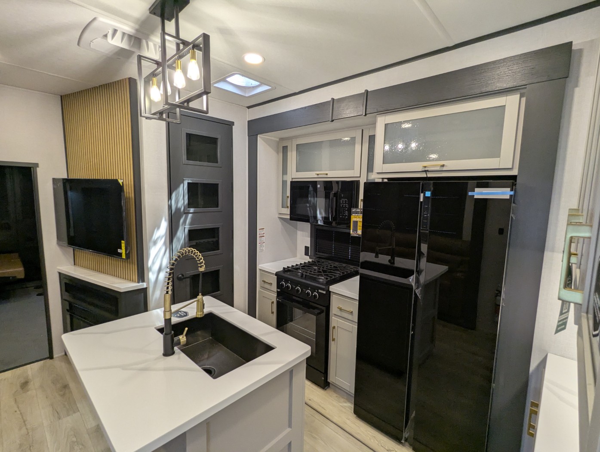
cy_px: 226
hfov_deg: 94.4
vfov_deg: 78.2
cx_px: 300
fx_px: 278
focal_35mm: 16
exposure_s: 1/62
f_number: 2.2
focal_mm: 2.35
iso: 148
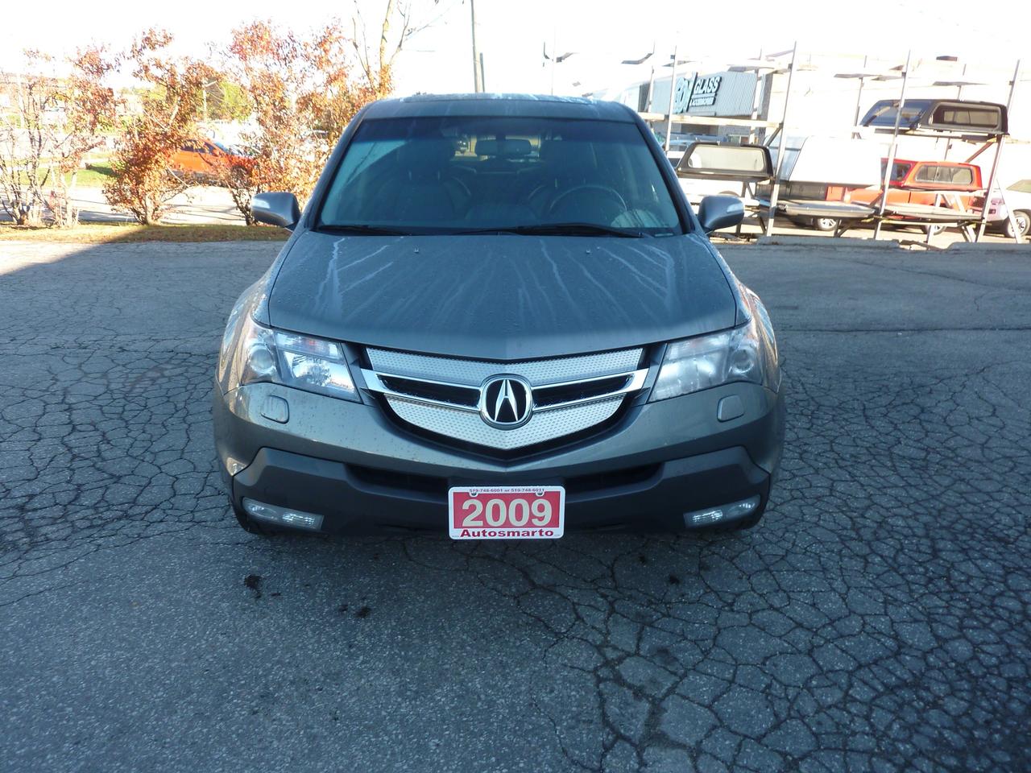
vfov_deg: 54.9
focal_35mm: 25
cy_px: 386
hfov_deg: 69.4
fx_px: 745
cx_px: 516
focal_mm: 4.1
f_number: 3.5
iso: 80
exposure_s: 1/100
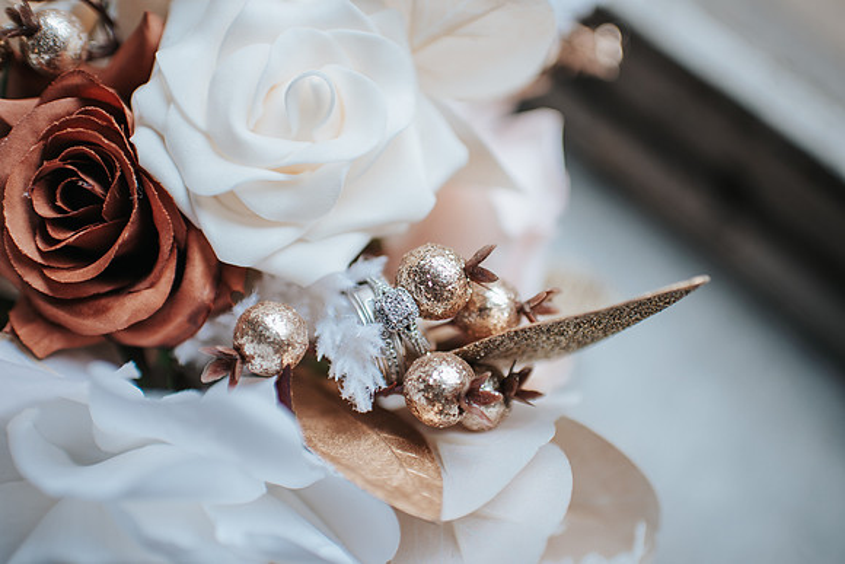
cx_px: 422
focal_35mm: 35
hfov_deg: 54.4
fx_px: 822
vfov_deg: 37.9
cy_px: 282
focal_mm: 35
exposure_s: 1/125
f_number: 2.2
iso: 100
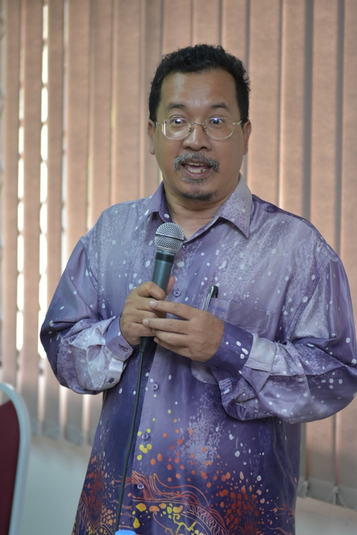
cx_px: 178
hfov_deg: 13.1
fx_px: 1560
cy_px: 268
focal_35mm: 105
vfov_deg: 19.4
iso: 1000
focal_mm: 70
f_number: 2.8
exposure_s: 1/160
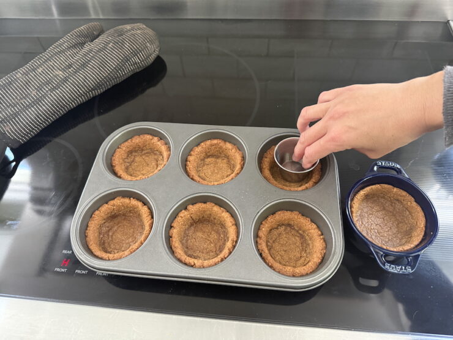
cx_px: 226
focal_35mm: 24
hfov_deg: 71.6
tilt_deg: -56.9
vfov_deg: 56.8
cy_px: 170
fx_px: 314
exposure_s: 1/60
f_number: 1.78
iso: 640
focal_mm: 6.76
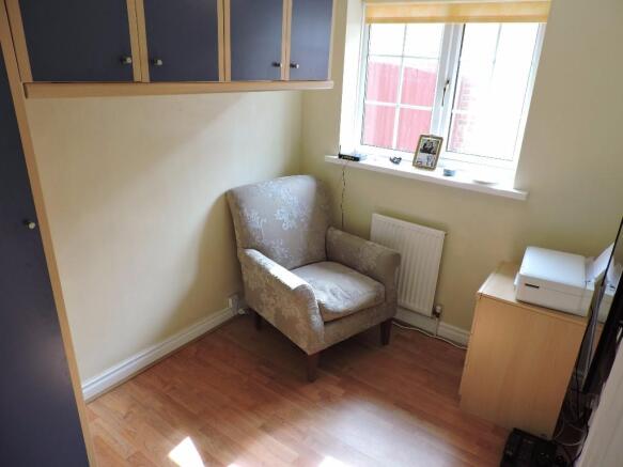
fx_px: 432
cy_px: 234
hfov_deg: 71.6
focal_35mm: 24
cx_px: 312
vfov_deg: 56.8
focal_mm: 4.3
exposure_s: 1/30
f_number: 3
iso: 100
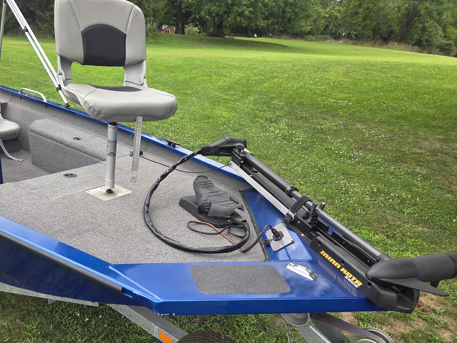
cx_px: 163
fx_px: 396
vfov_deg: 46.6
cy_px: 202
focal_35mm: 30
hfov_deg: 59.0
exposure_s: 1/180
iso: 32
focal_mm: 5.4
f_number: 1.8
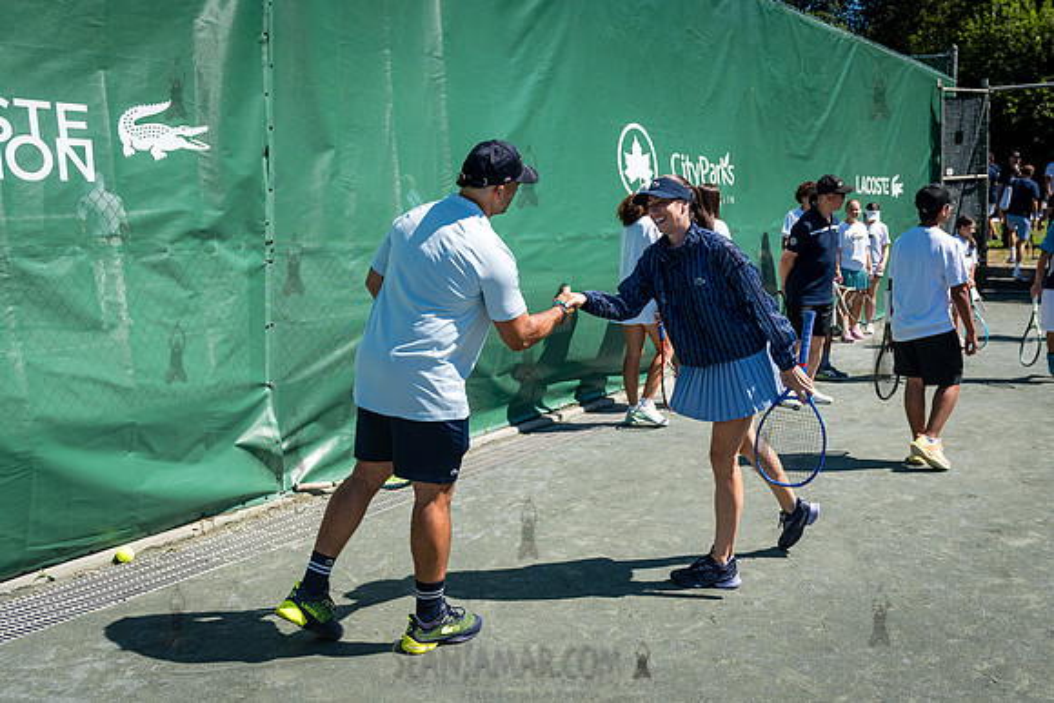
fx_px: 1106
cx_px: 603
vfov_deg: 35.2
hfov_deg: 50.8
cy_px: 296
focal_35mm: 38
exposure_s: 1/1250
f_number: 3.5
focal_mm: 29
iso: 200
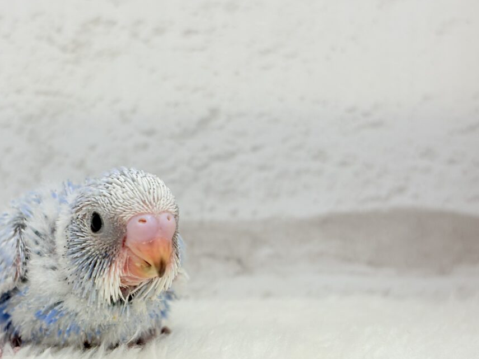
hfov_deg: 26.5
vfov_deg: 20.1
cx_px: 152
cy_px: 219
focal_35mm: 73
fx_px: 1010
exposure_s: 1/100
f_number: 1.6
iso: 64
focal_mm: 5.96
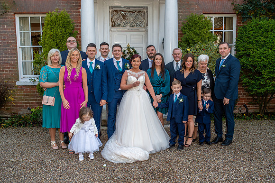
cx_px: 138
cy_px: 92
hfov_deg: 53.0
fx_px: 276
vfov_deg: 36.7
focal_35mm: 36
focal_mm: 35
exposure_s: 1/160
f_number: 4
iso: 250
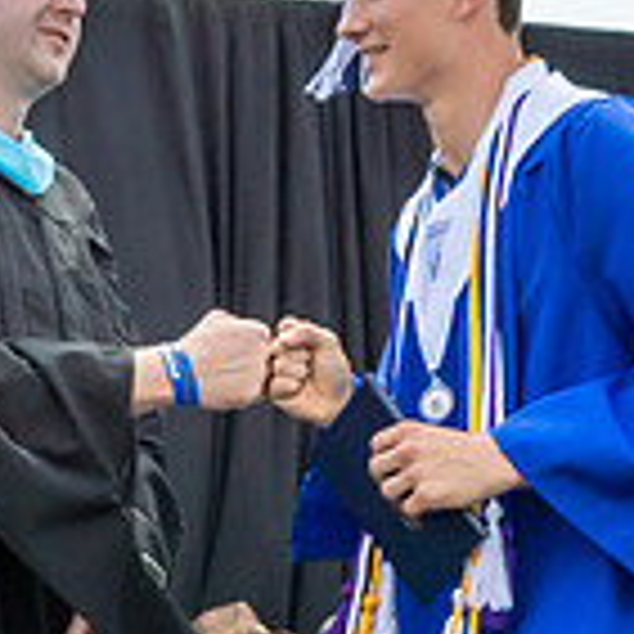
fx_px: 3025
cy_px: 536
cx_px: 122
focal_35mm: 146
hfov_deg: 11.9
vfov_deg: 11.9
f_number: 7.1
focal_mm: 19
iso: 200
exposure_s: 1/800
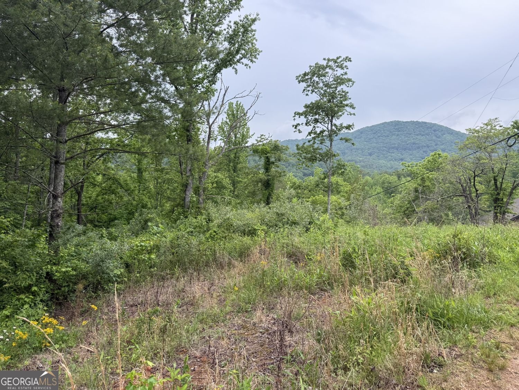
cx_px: 260
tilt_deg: +0.6
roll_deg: -2.8
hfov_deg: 71.6
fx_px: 360
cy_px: 195
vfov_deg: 56.8
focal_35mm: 24
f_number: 1.78
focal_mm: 6.76
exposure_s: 1/858
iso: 80
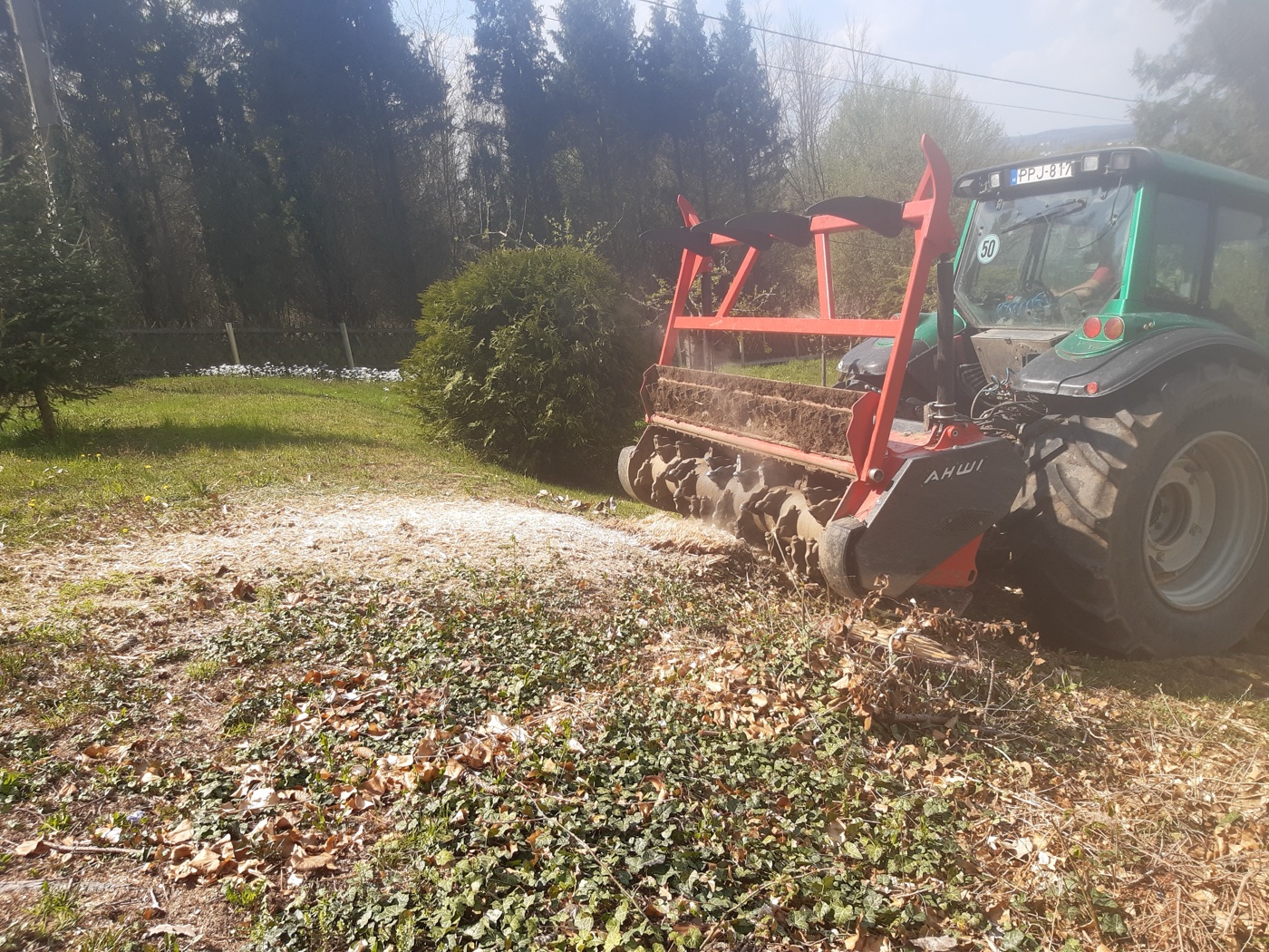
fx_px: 953
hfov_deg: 67.3
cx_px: 634
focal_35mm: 26
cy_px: 476
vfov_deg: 53.1
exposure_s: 1/935
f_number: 1.7
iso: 40
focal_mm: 3.92
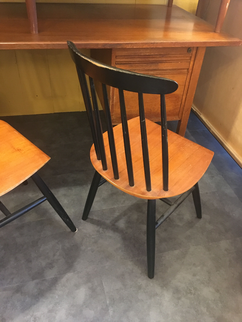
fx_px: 270
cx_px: 121
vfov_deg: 61.7
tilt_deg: -38.1
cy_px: 161
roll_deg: -4.5
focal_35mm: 29
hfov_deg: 48.2
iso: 320
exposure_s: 1/17
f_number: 2.2
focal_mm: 4.15
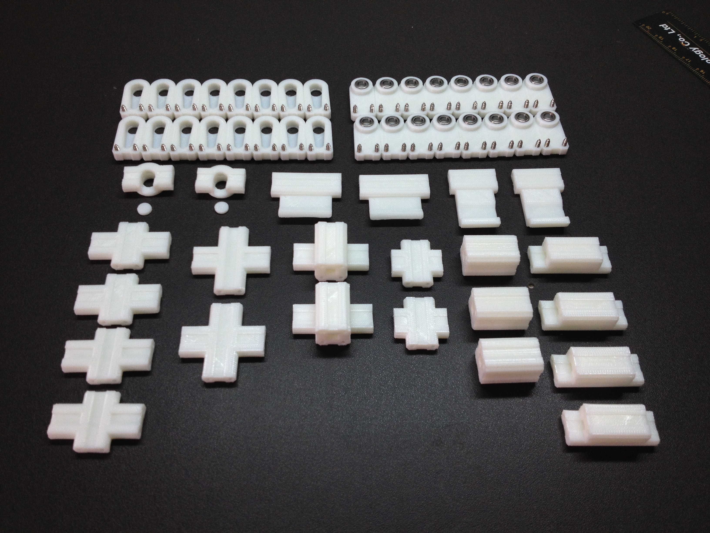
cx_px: 355
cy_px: 266
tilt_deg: -55.5
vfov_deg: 40.7
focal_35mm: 35
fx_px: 718
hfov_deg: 52.6
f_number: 2.4
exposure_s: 1/60
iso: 64
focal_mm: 4.28
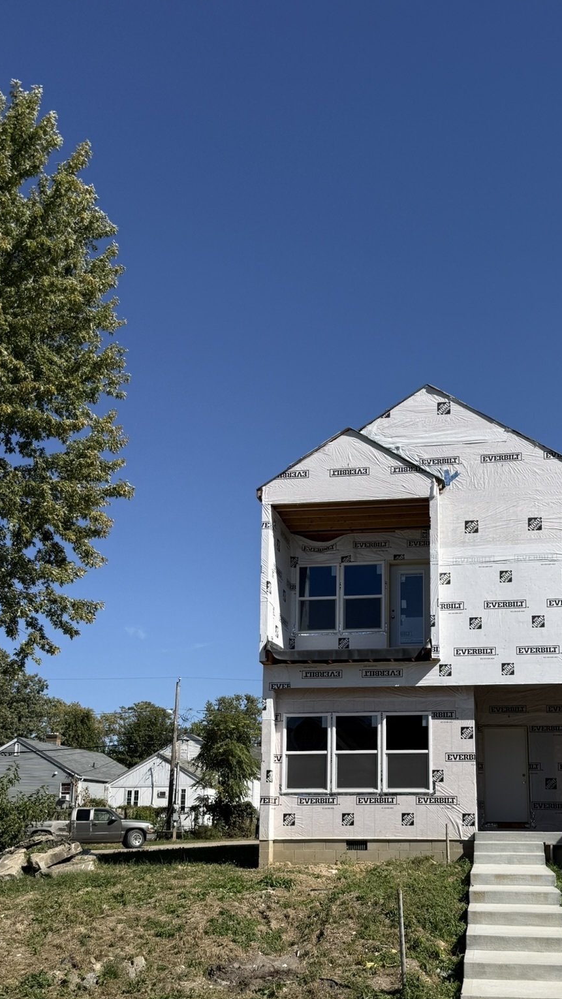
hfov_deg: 33.4
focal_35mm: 35
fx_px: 927
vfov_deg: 55.5
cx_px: 380
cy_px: 663
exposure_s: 1/6173
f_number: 1.78
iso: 80
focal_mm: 6.76
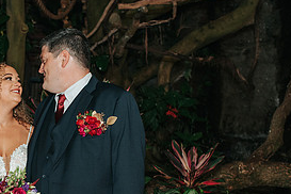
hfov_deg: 25.9
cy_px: 171
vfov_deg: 17.7
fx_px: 614
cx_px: 33
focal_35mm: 76
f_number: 2.8
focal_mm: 35
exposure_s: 1/200
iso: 1000
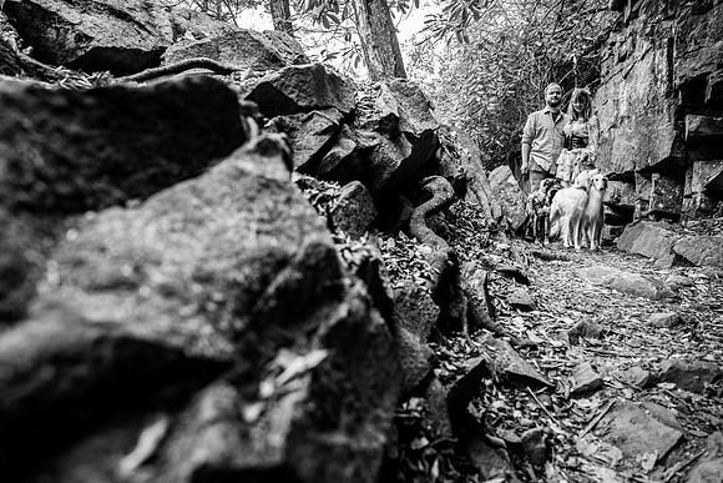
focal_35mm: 24
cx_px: 362
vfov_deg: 53.2
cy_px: 242
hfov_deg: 73.7
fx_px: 482
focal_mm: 24
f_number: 4
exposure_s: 1/25
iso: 1000
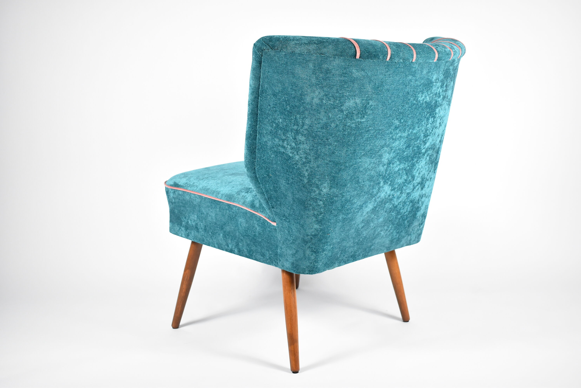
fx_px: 751
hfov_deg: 42.3
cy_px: 194
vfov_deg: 29.0
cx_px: 290
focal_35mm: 46
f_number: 4.2
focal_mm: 31
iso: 1600
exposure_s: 1/125
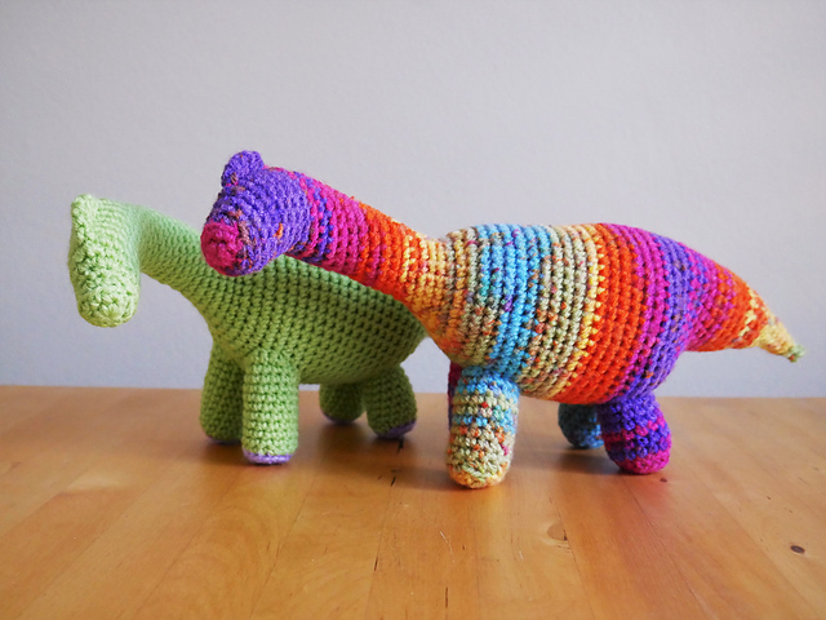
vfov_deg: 36.0
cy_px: 310
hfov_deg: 46.8
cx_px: 413
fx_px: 954
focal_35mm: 40
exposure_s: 1/60
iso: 2500
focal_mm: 20
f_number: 4.5
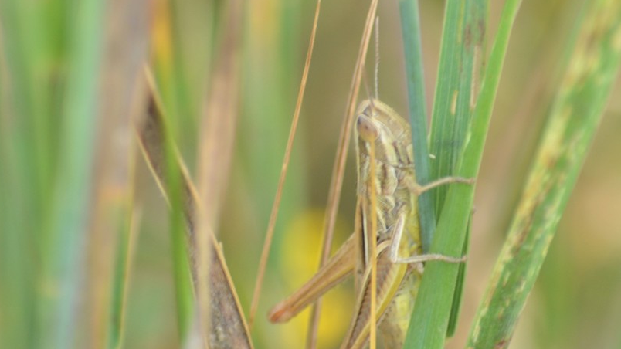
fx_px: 9269
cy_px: 239
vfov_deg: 2.2
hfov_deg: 3.8
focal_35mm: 563
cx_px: 325
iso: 280
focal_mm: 300
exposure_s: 1/125
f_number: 8
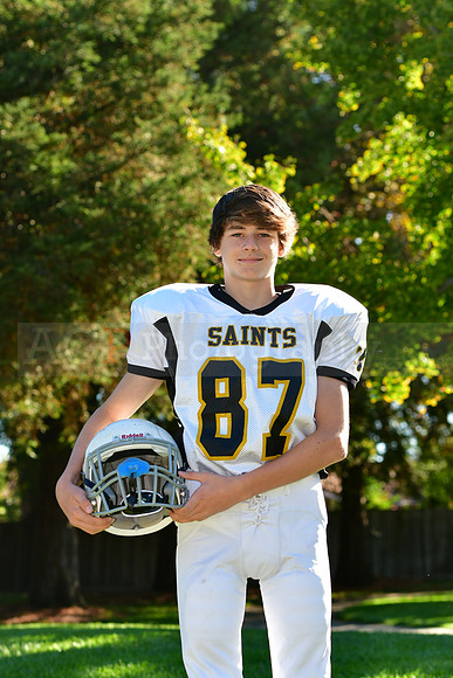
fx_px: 2207
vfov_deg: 17.5
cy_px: 339
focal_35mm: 117
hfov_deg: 11.7
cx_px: 226
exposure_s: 1/800
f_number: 4.5
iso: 400
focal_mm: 78
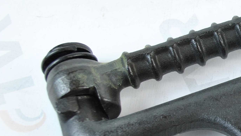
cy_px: 94
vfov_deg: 12.6
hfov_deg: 20.2
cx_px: 322
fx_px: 614
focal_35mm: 96
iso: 200
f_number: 5
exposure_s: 1/25
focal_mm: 22
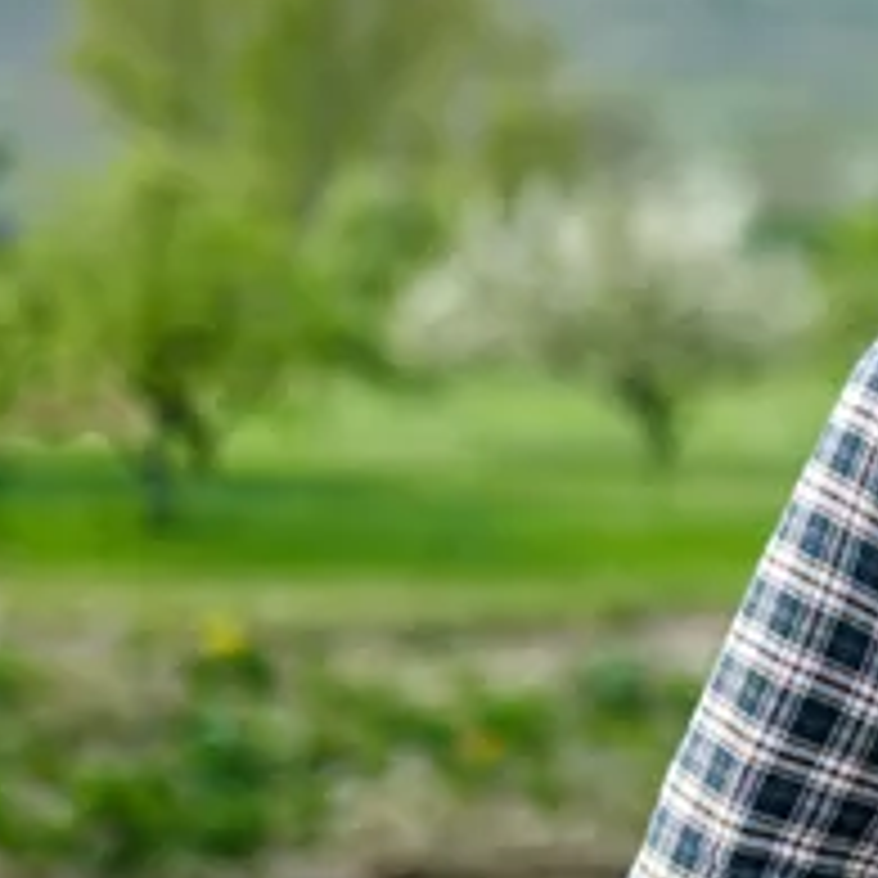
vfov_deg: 16.8
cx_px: 1342
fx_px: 2956
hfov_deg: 15.5
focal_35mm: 103
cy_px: 241
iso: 80
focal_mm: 35
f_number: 1.4
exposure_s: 1/3200
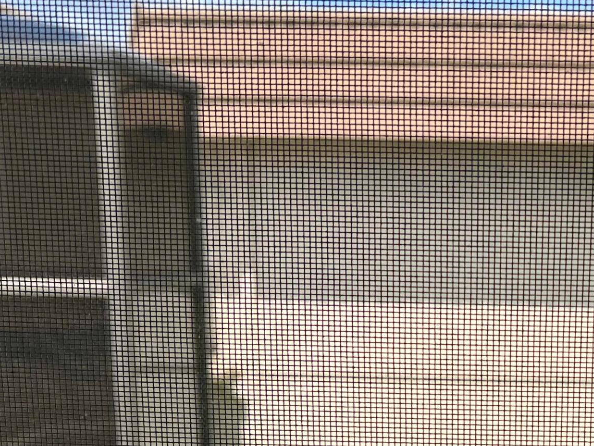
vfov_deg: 21.5
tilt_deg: -12.4
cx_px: 574
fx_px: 1115
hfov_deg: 28.3
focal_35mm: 65
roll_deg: -1.1
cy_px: 480
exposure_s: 1/2513
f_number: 1.5
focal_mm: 5.7
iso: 50
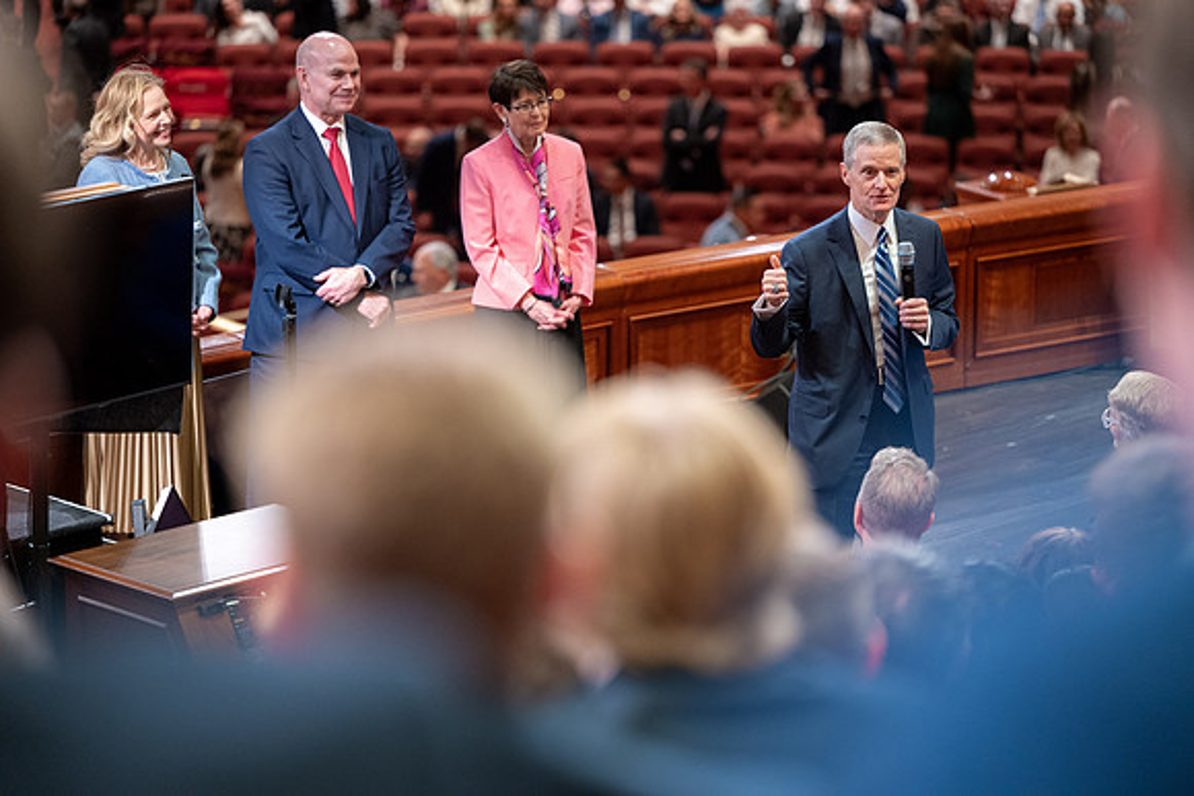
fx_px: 4810
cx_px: 597
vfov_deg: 9.5
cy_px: 398
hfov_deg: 14.2
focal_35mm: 145
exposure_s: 1/200
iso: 1600
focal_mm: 145
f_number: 2.8
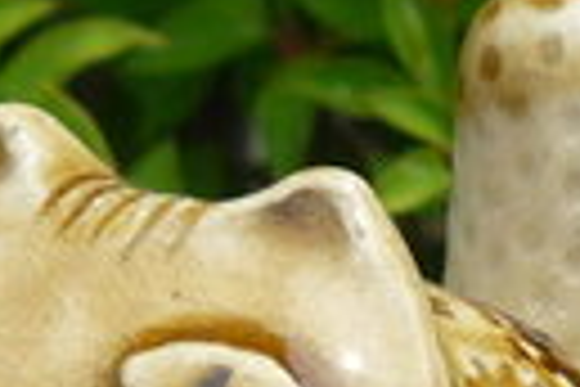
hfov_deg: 9.3
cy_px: 837
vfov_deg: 6.0
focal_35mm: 222
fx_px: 3576
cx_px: 315
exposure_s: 1/500
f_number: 4
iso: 100
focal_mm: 5.3
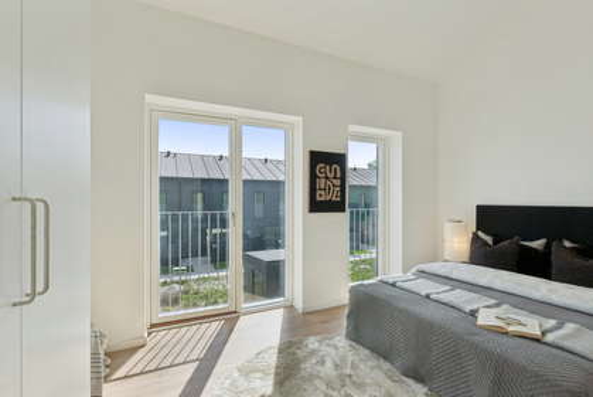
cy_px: 198
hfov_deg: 97.6
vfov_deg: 74.7
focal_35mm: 16
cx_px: 296
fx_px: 260
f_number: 8
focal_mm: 10.5
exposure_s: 1/250
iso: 200
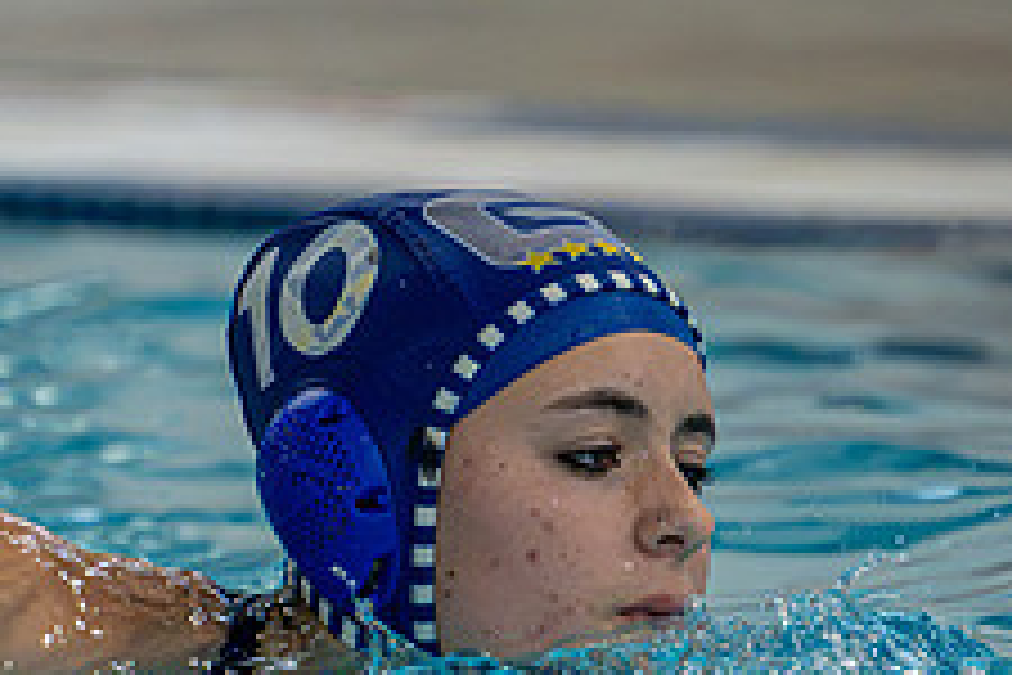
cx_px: 194
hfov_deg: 2.1
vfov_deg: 1.4
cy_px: 445
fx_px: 27209
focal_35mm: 968
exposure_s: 1/1000
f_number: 4
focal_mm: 280
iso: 9000
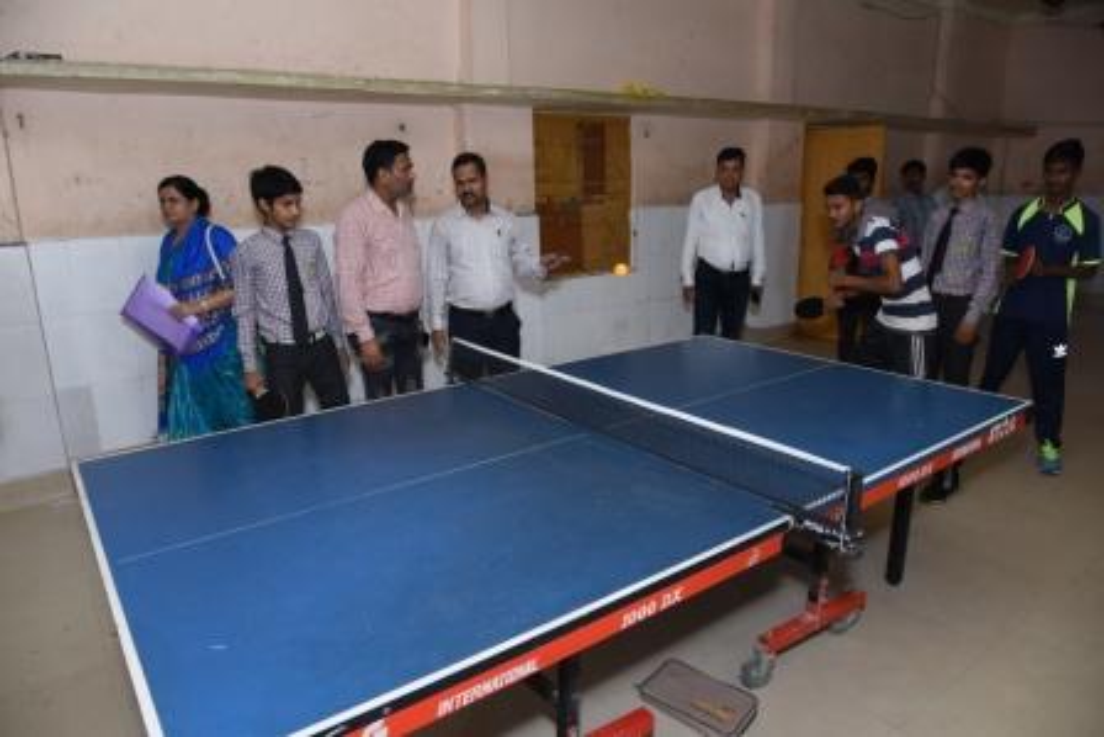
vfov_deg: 53.2
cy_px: 368
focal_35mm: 24
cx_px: 552
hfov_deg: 73.7
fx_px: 736
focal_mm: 24
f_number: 5.6
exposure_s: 1/125
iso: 800
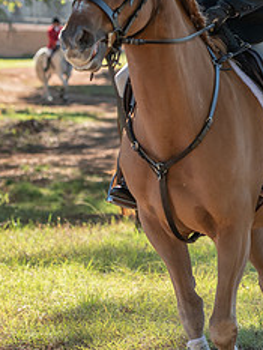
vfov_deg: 6.7
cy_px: 65
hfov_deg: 5.0
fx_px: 2976
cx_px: 282
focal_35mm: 294
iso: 280
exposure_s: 1/320
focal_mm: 90
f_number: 4
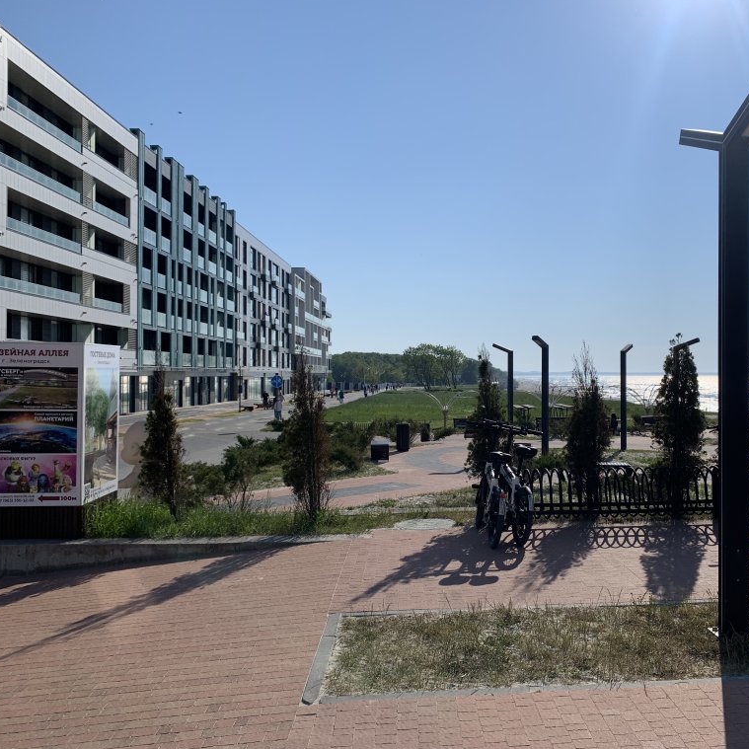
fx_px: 759
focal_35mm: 31
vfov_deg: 52.5
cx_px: 478
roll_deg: +0.4
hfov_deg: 51.9
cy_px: 372
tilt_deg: +0.7
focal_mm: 4.25
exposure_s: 1/6897
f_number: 1.8
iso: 25
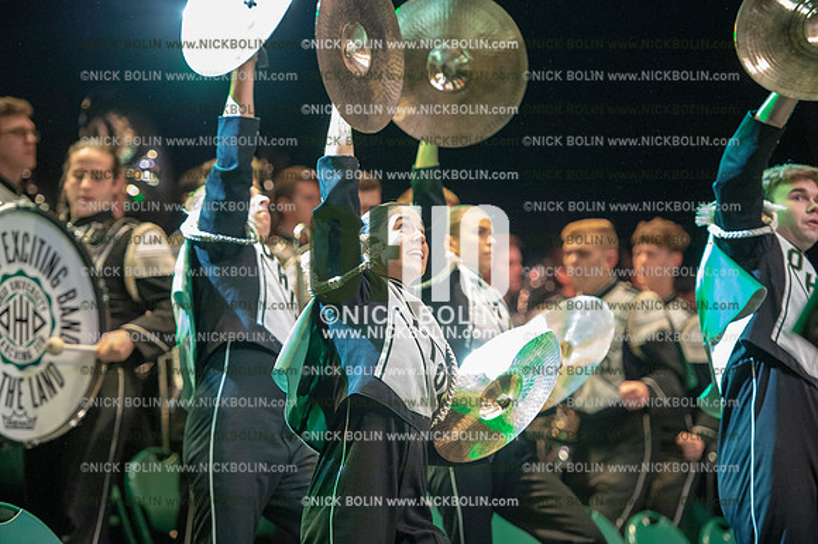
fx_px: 3406
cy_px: 272
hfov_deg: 13.7
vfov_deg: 9.1
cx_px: 409
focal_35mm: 150
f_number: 2.8
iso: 8000
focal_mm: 150
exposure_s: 1/800
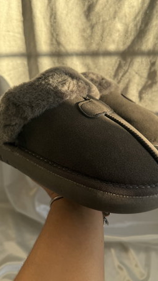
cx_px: 84
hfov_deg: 37.8
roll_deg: -6.4
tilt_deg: -20.4
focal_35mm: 31
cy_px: 128
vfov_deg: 62.5
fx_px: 231
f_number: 1.78
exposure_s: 1/1812
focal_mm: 6.76
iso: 100
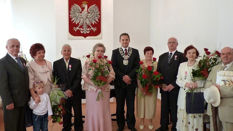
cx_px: 119
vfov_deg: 35.7
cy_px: 62
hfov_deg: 59.5
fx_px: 204
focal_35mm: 33
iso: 250
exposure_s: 1/30
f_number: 2.8
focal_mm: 5.2
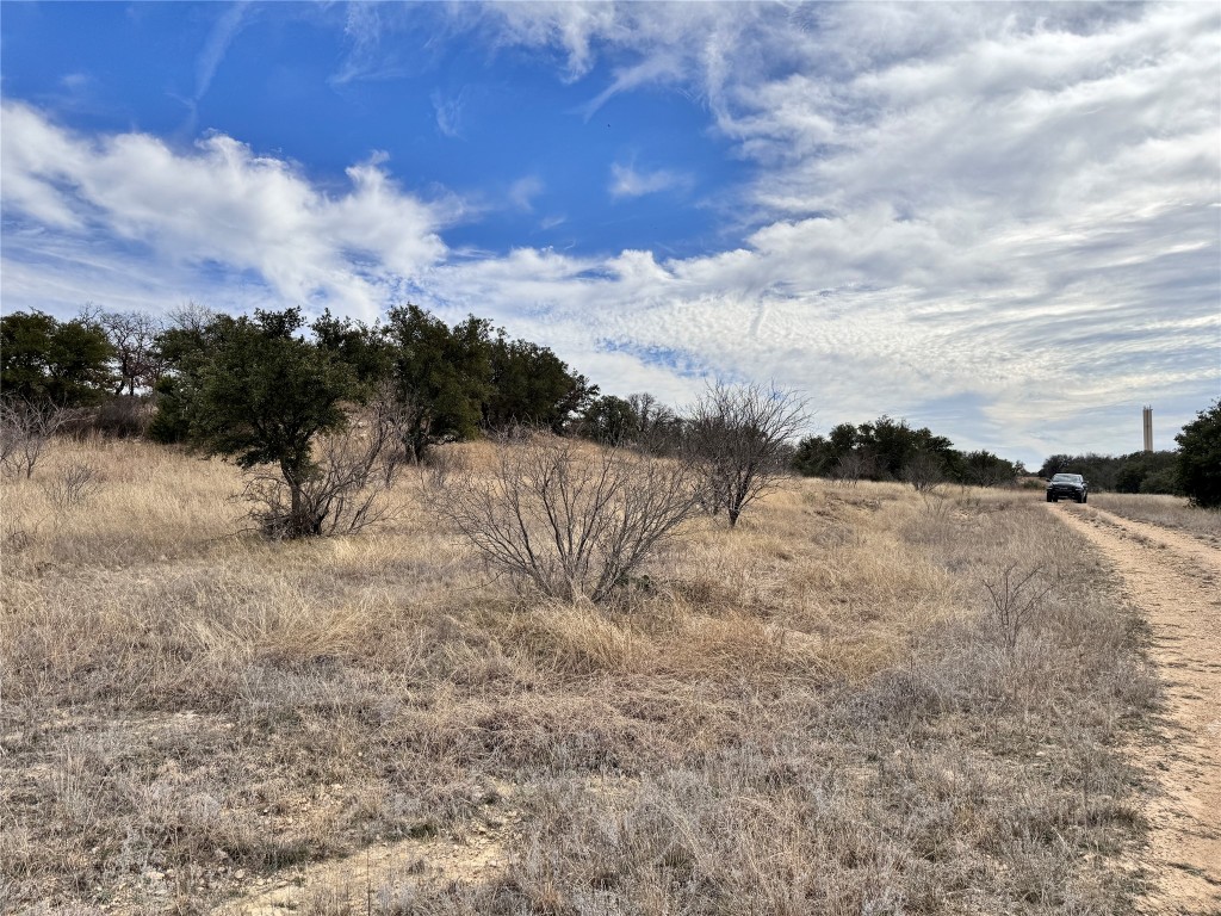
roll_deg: +0.0
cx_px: 610
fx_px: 847
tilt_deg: +1.3
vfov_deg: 56.8
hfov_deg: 71.6
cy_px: 458
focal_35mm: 24
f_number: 1.78
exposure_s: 1/9009
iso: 80
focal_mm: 6.86
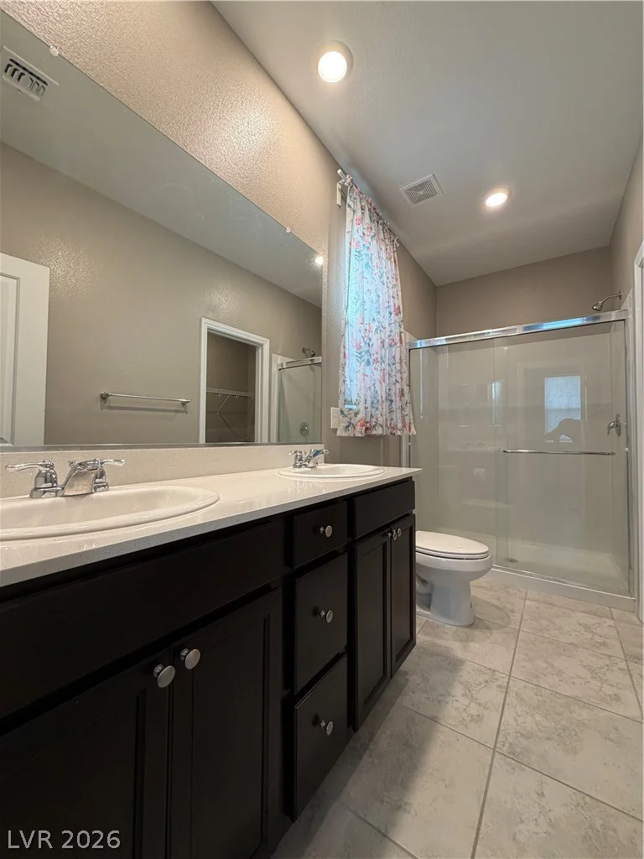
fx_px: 347
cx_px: 322
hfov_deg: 85.7
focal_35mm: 14
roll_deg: -0.6
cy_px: 430
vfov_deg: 102.1
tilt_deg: +1.6
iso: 250
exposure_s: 1/120
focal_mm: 2.22
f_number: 2.2
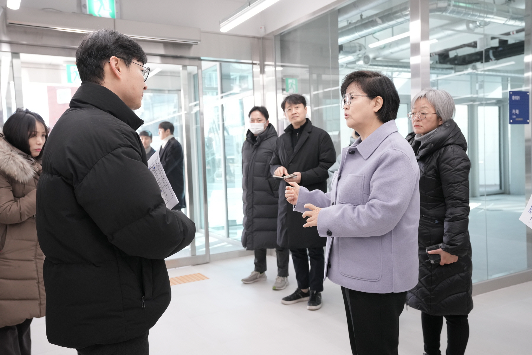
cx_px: 266
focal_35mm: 32
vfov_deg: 41.1
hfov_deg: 58.7
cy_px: 178
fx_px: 473
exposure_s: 1/250
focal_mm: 32
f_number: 4.5
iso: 1600
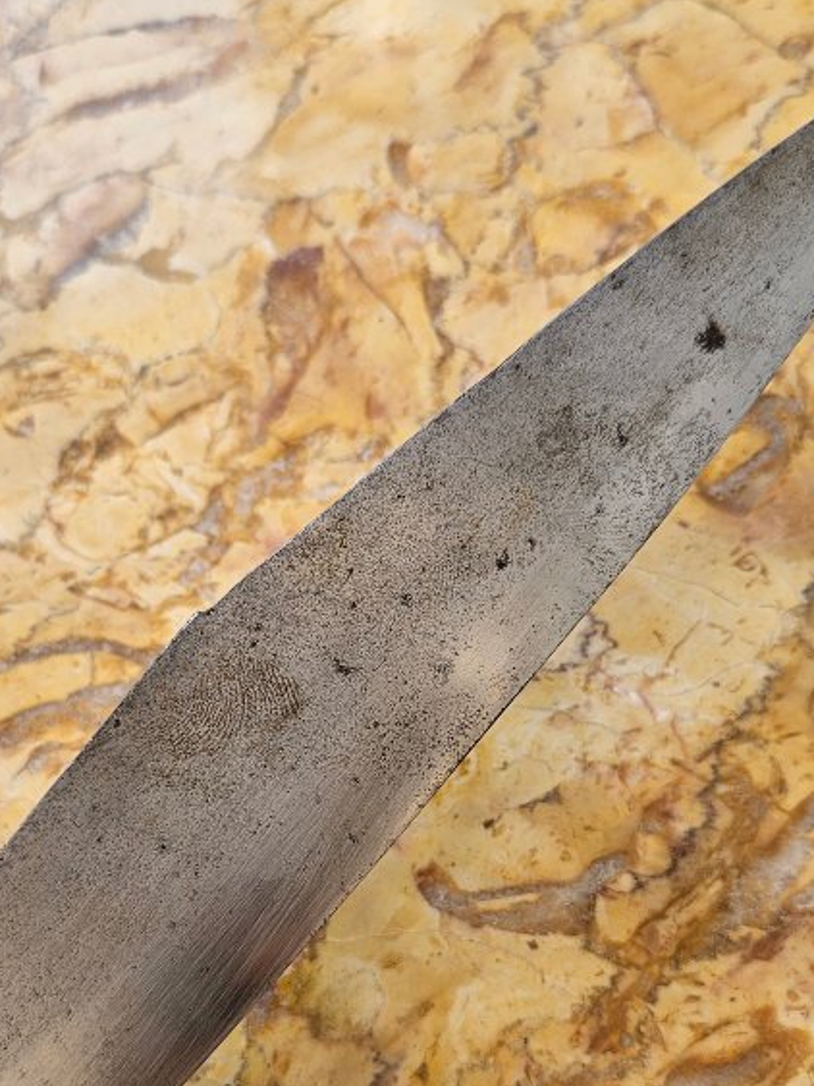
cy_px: 677
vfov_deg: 38.7
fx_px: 1537
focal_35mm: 49
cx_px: 361
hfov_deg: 29.6
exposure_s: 1/449
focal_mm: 5.4
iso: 25
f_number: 1.8
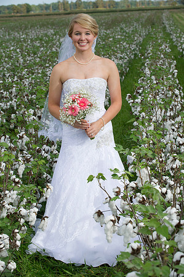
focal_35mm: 102
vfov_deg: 20.0
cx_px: 92
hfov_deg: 13.4
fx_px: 784
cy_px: 138
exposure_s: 1/250
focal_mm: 102
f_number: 8
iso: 160
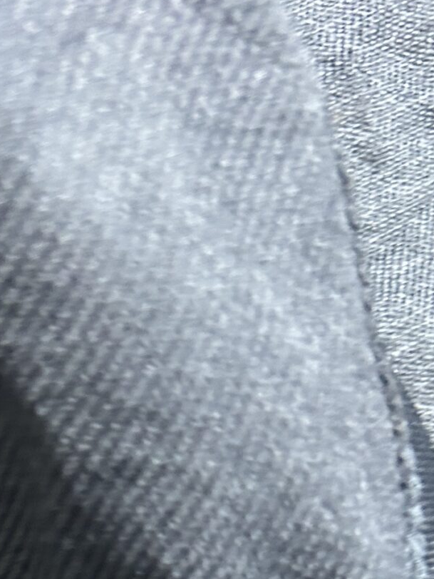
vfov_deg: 20.4
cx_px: -76
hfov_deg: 17.2
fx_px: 1371
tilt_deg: -61.4
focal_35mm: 82
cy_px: 871
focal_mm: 5.7
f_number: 1.5
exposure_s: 1/50
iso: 250
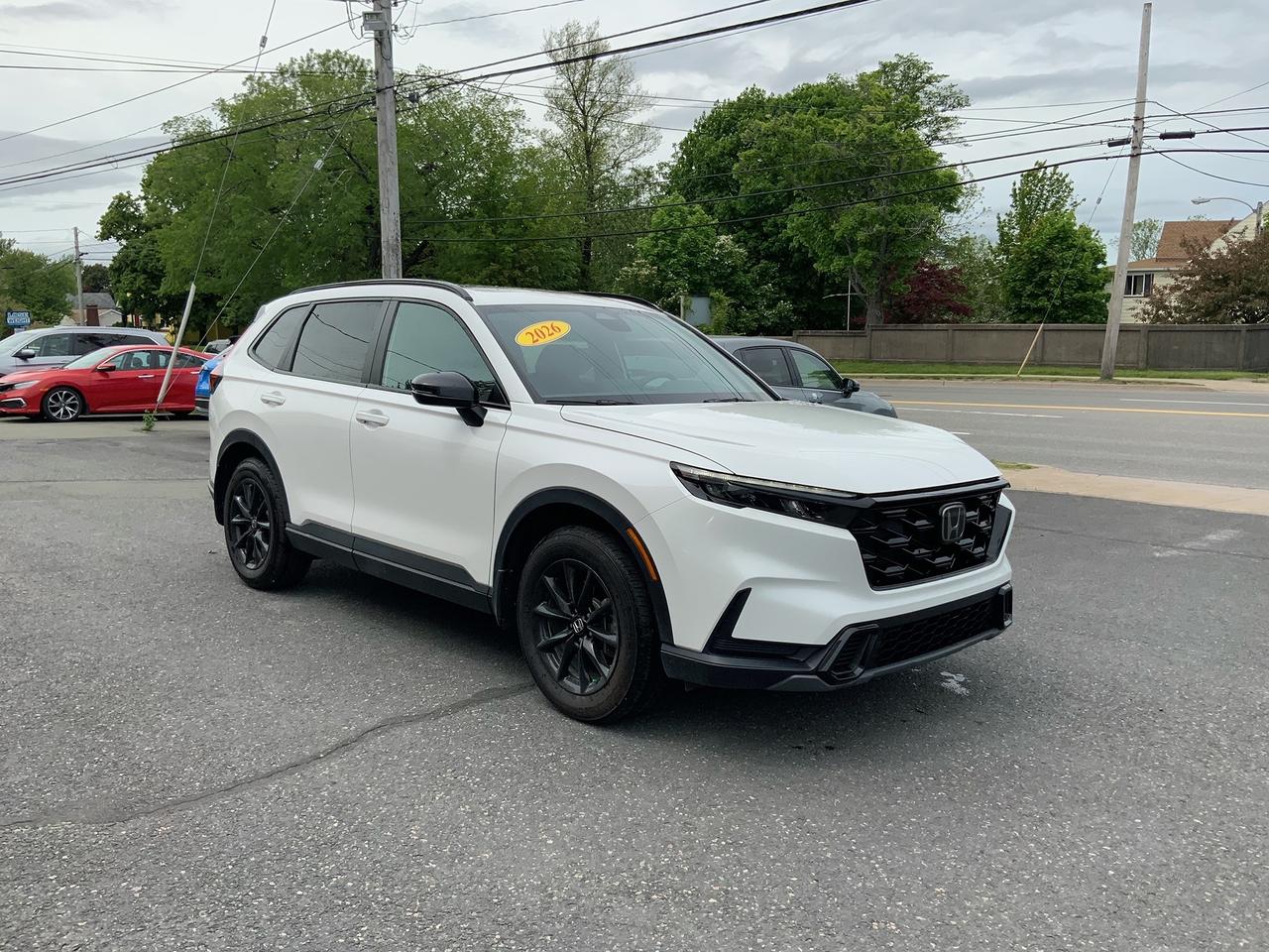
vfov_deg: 48.2
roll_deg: +0.1
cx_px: 634
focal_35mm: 29
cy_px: 476
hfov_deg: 61.7
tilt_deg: -9.9
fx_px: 1063
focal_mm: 3
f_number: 1.8
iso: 16
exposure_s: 1/1984
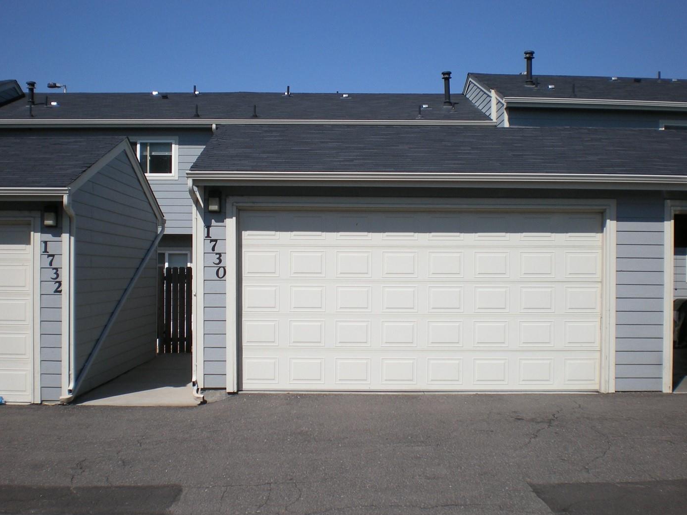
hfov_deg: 42.9
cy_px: 282
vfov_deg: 32.8
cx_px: 325
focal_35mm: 44
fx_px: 873
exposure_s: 1/624
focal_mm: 6.3
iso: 64
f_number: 4.6
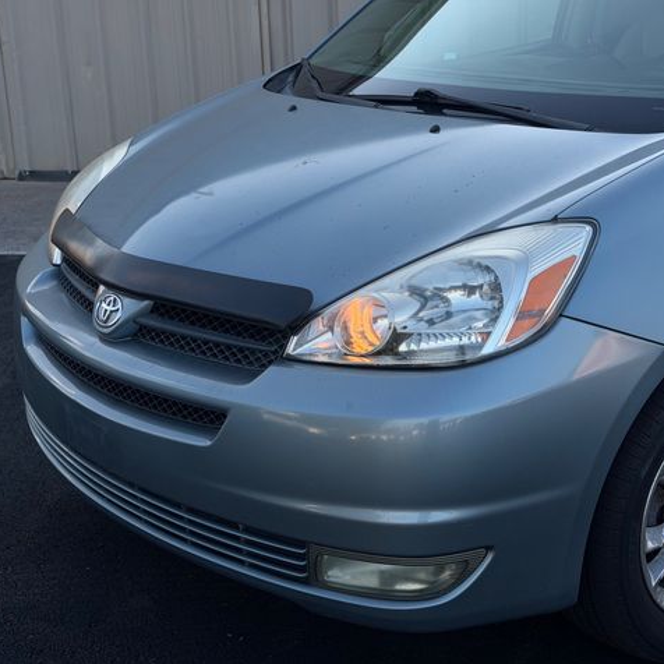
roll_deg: +1.5
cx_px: 350
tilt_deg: -16.3
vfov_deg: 30.0
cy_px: 333
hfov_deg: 30.0
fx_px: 1237
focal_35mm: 57
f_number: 1.78
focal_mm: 6.76
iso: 64
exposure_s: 1/1185
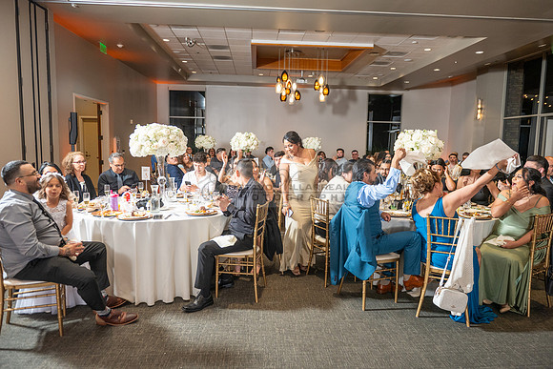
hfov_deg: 73.7
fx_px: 369
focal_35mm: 24
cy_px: 184
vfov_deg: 53.2
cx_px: 276
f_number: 3.5
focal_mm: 24
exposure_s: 1/160
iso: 800
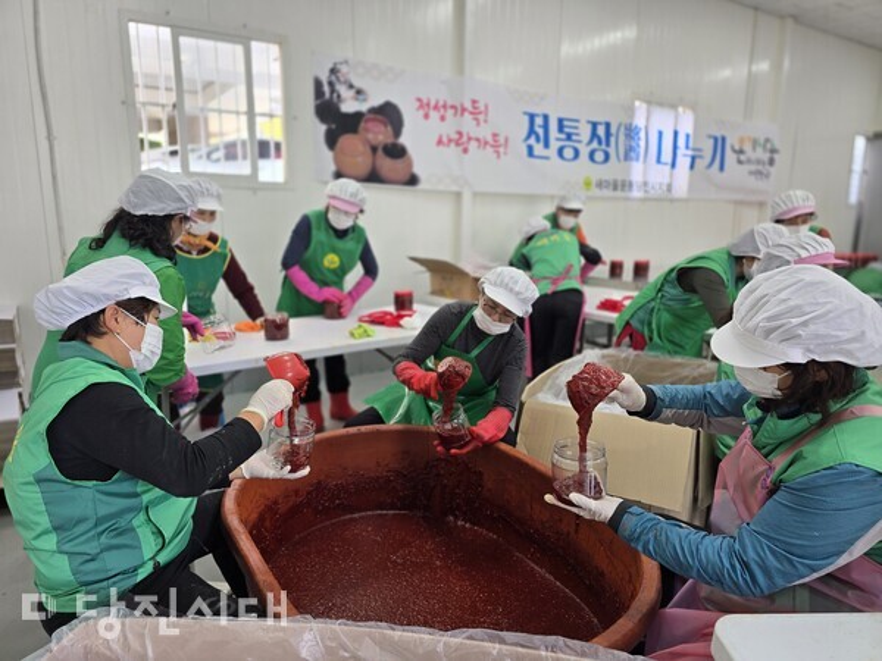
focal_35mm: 23
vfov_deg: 58.9
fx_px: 586
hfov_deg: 73.9
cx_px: 441
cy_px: 330
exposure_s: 1/120
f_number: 1.7
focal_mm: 6.3
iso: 64
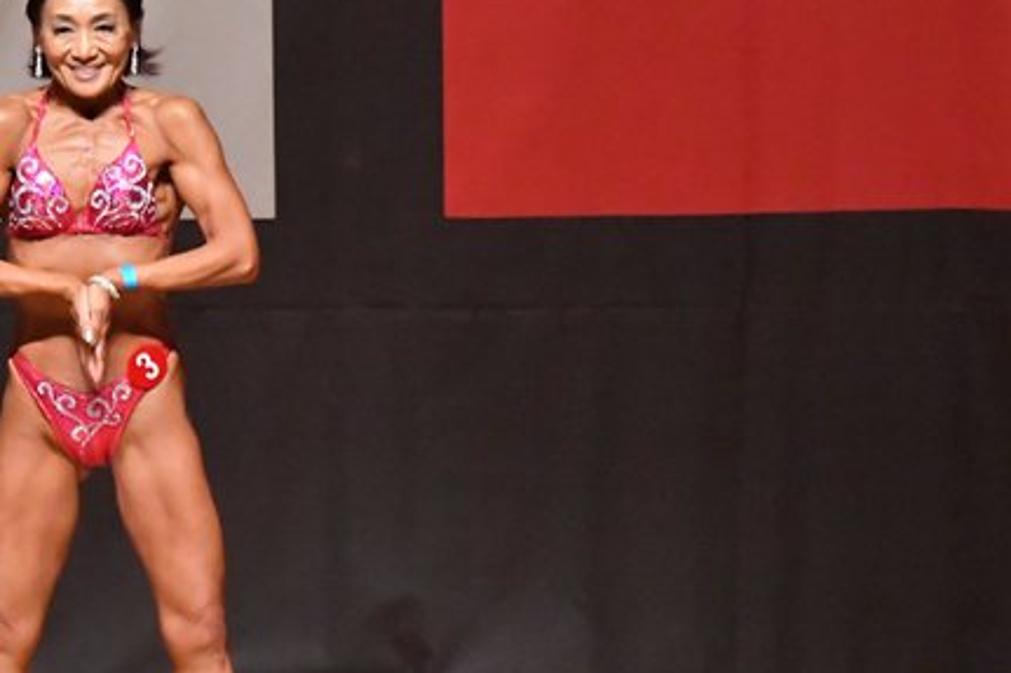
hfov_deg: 4.0
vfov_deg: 2.7
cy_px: 403
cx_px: 121
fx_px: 14400
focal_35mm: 513
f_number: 5.6
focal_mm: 190
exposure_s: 1/400
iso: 12800
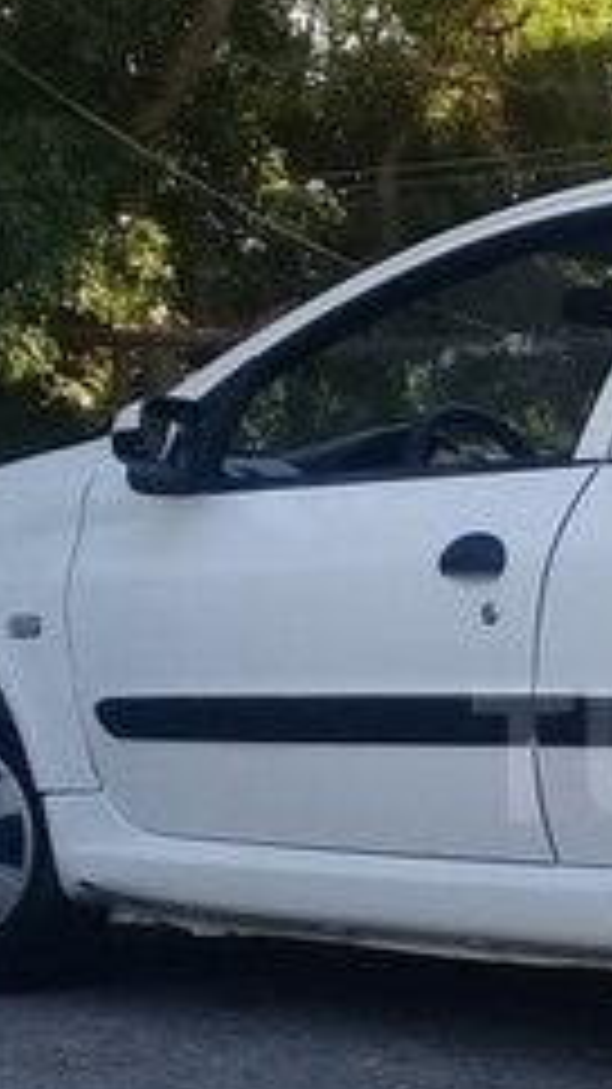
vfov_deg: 23.0
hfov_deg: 12.5
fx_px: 2656
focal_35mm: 92
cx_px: 932
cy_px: 754
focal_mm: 3.3
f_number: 2.2
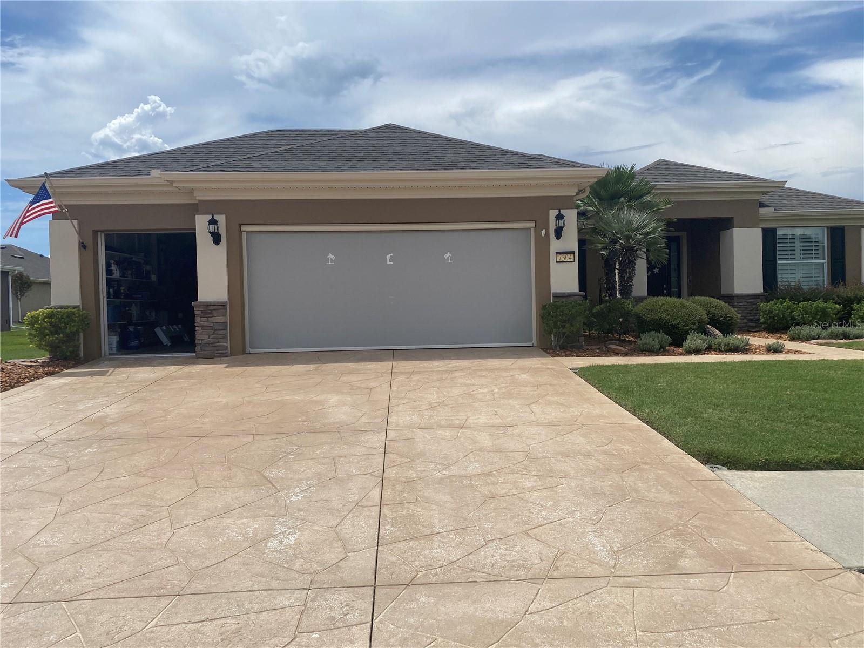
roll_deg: +2.1
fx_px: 649
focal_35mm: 26
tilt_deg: -1.4
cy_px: 324
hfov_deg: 67.3
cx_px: 432
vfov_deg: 53.1
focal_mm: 4.25
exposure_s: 1/6410
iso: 32
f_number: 1.8
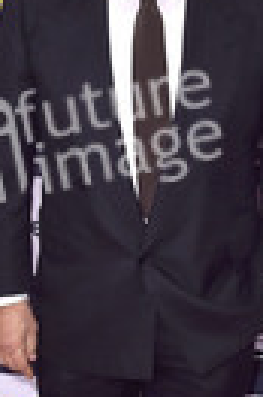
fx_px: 1077
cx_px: 156
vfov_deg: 20.7
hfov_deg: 13.9
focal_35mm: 98
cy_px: 294
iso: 500
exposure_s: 1/320
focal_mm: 32
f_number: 6.3
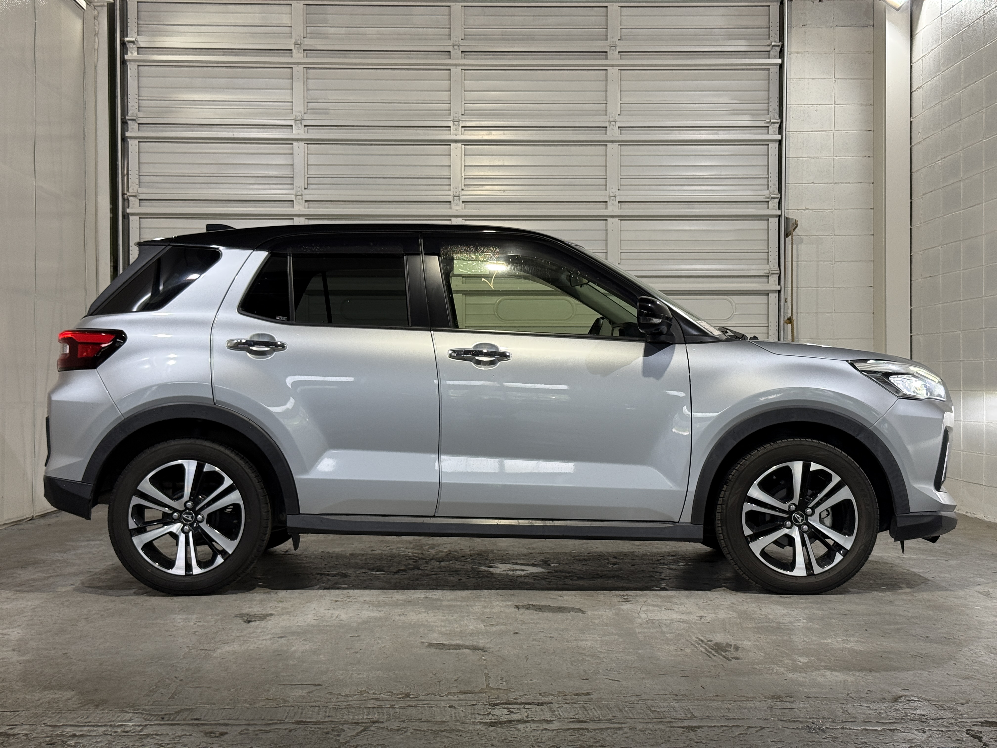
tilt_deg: +0.5
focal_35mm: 48
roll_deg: +0.0
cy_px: 374
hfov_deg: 39.7
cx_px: 498
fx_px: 1382
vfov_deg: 30.3
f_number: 1.78
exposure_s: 1/60
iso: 64
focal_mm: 6.76
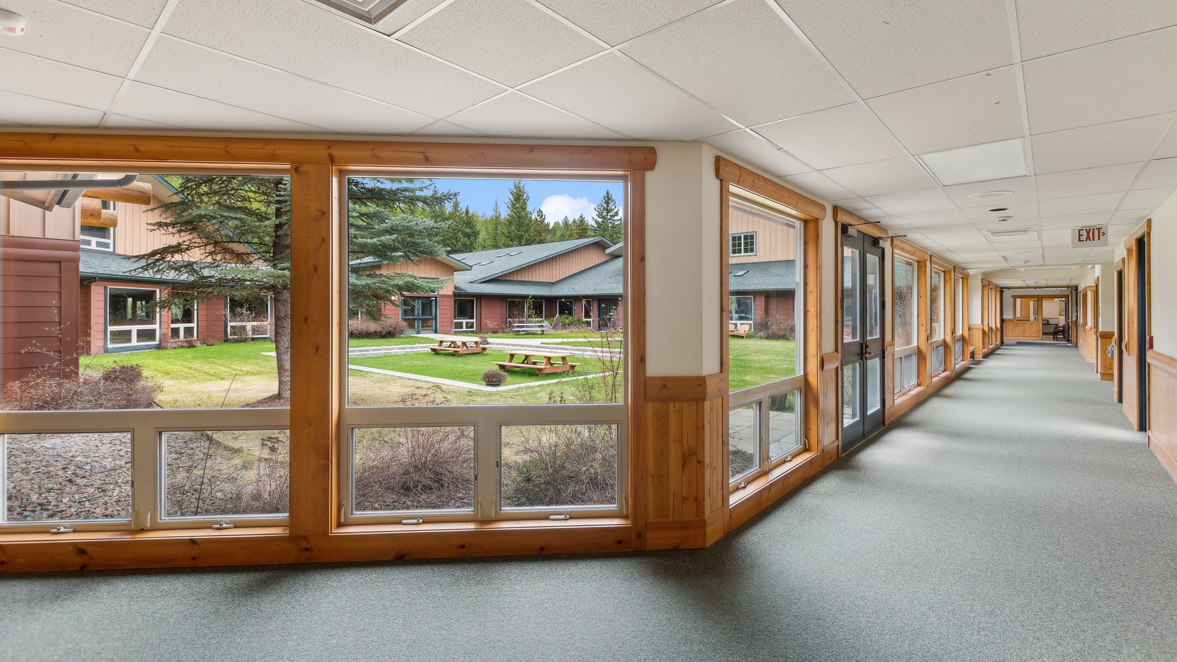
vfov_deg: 66.9
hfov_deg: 99.4
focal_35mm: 16
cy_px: 297
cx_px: 593
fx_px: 499
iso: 200
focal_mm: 10
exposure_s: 1/40
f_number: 6.3
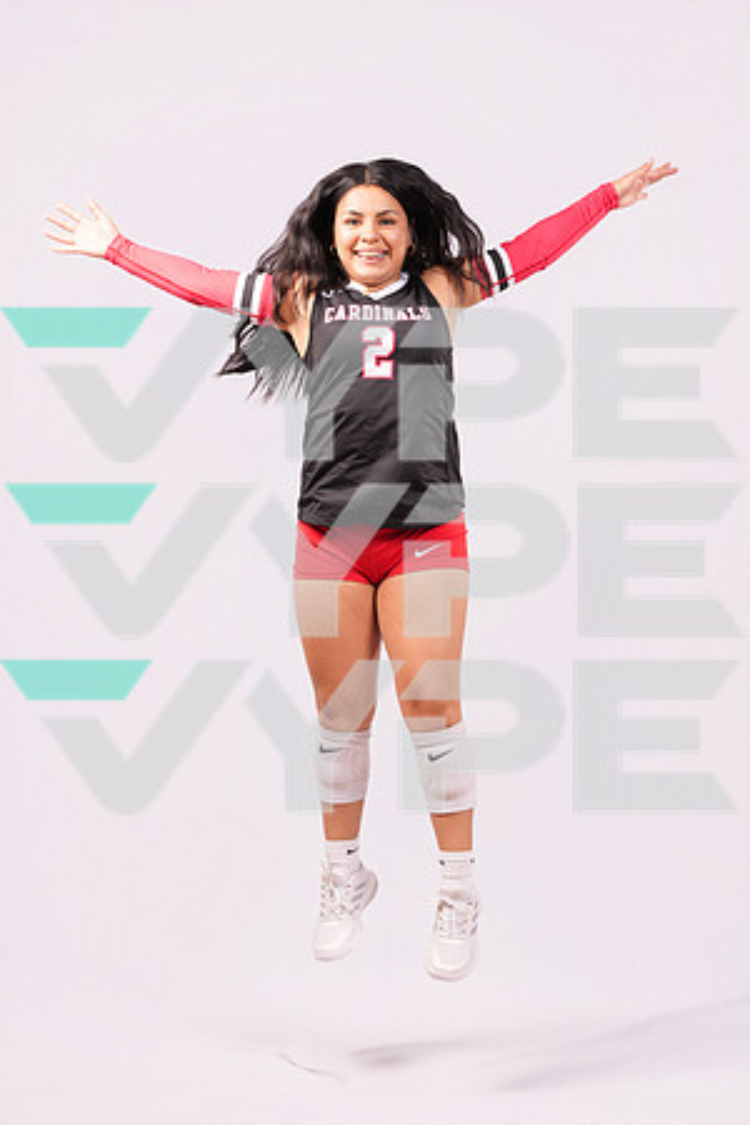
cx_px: 375
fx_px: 2187
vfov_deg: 28.8
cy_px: 562
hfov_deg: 19.5
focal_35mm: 70
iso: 200
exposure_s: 1/200
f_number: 5.6
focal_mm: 70
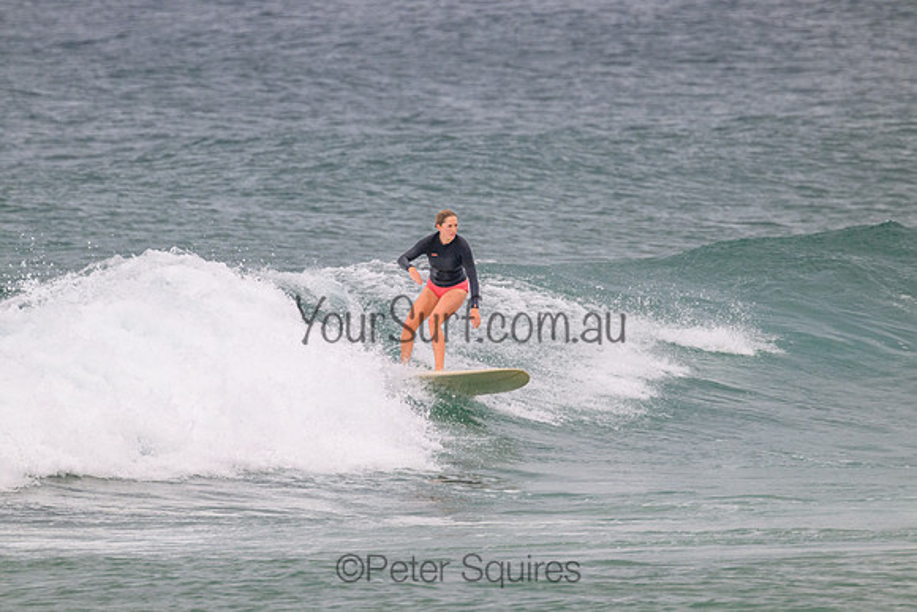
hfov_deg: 2.6
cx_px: 458
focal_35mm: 800
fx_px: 20382
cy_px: 306
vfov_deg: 1.7
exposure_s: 1/2000
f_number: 11
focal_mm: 800
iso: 1600
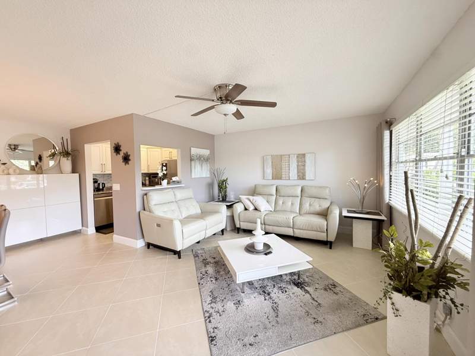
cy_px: 178
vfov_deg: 85.7
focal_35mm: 14
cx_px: 238
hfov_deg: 102.1
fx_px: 192
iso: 200
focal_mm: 2.22
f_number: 2.2
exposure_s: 1/120
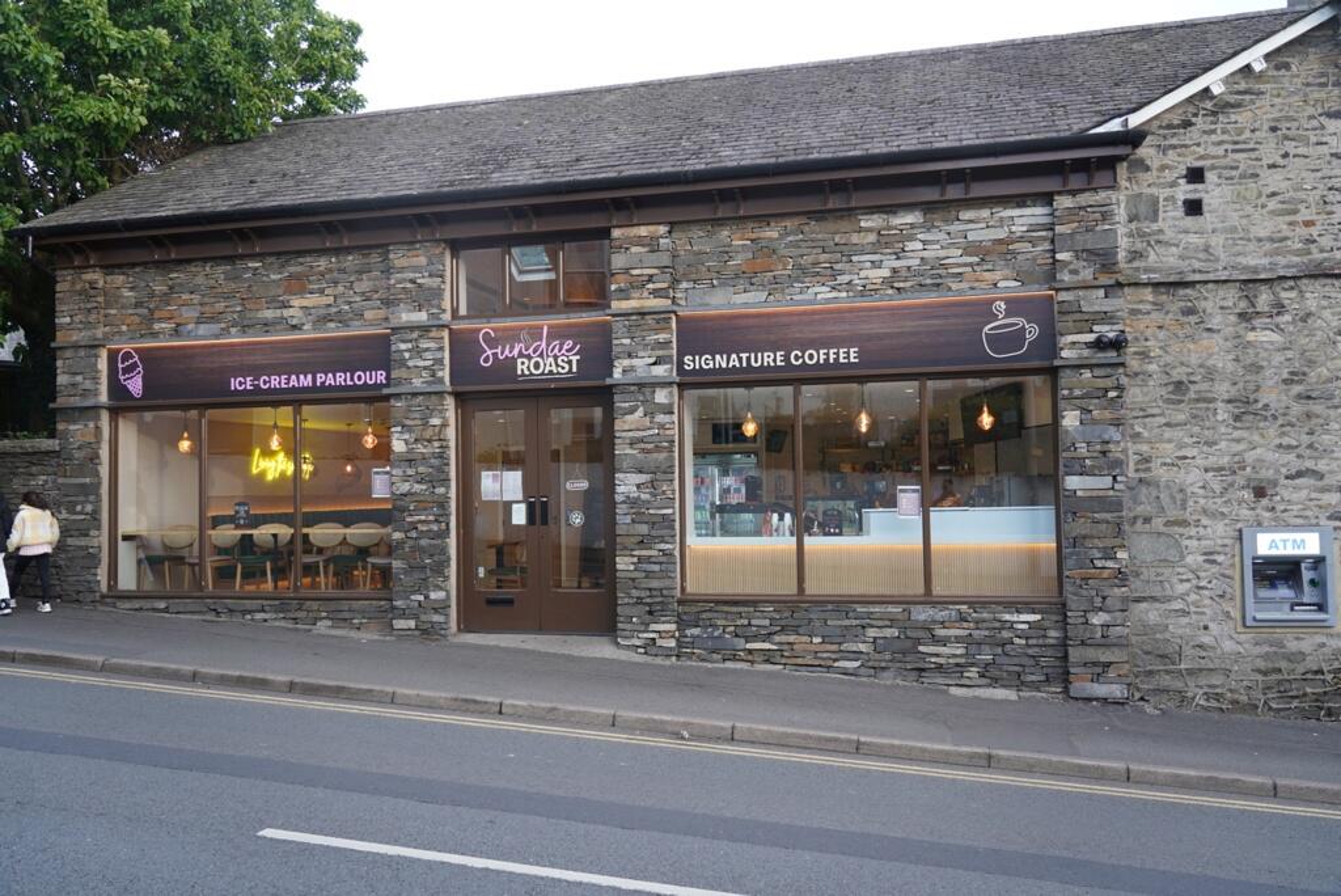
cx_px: 670
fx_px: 1044
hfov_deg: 65.4
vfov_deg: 46.5
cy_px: 448
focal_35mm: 28
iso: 160
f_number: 4
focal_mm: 28
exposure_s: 1/60
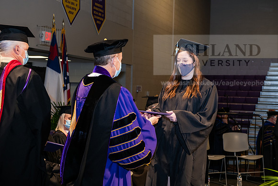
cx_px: 139
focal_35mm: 62
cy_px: 93
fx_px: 479
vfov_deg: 21.9
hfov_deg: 32.4
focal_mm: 62
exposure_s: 1/200
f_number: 6.3
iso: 1600
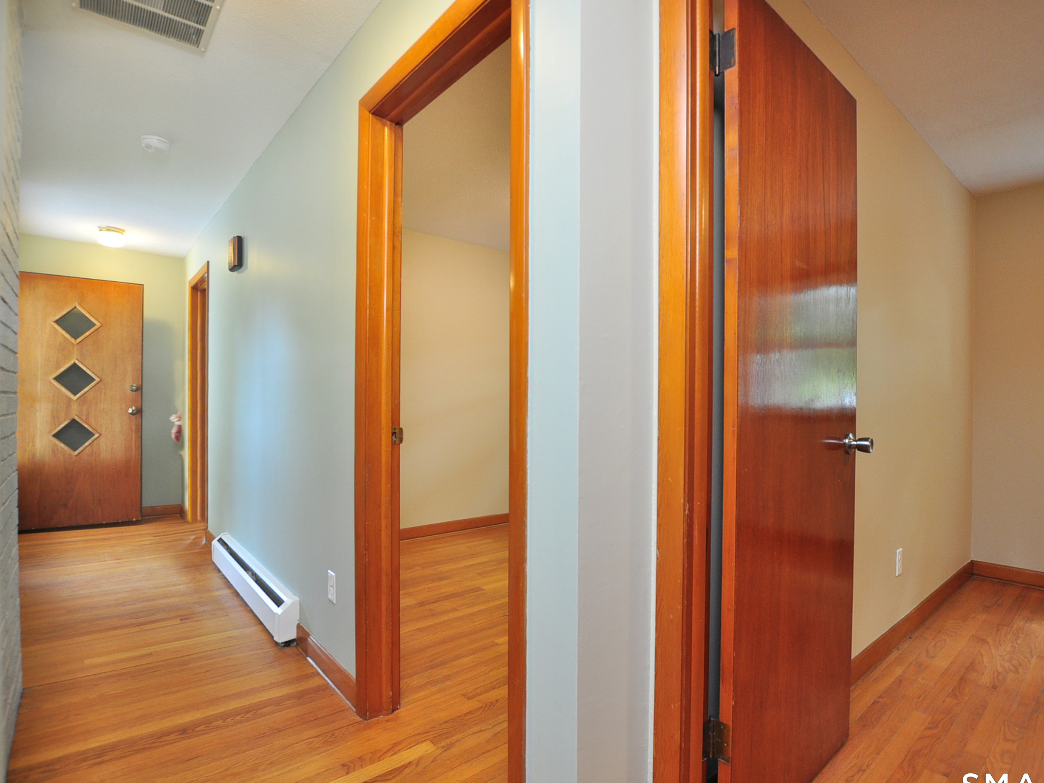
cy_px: 397
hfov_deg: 91.0
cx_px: 530
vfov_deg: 74.7
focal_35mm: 17
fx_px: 513
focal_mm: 10
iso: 400
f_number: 4
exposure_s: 1/20
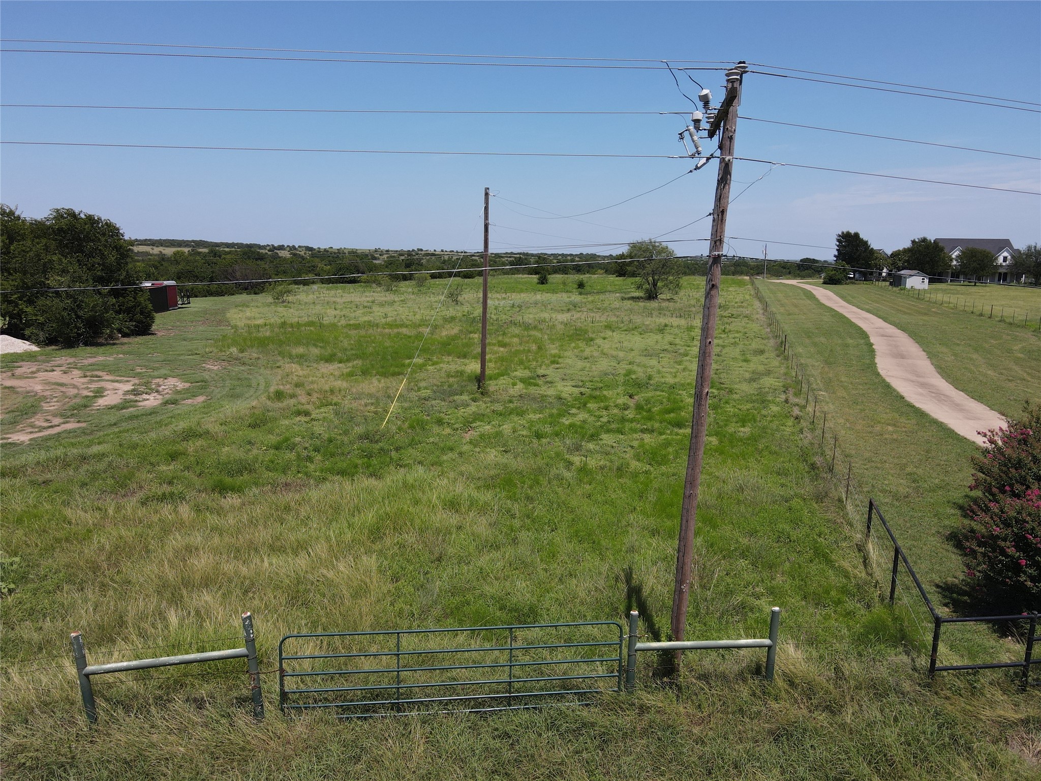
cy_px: 390
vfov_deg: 56.8
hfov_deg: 71.6
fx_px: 722
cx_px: 520
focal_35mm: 24
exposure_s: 1/800
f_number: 2.8
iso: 100
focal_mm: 4.5
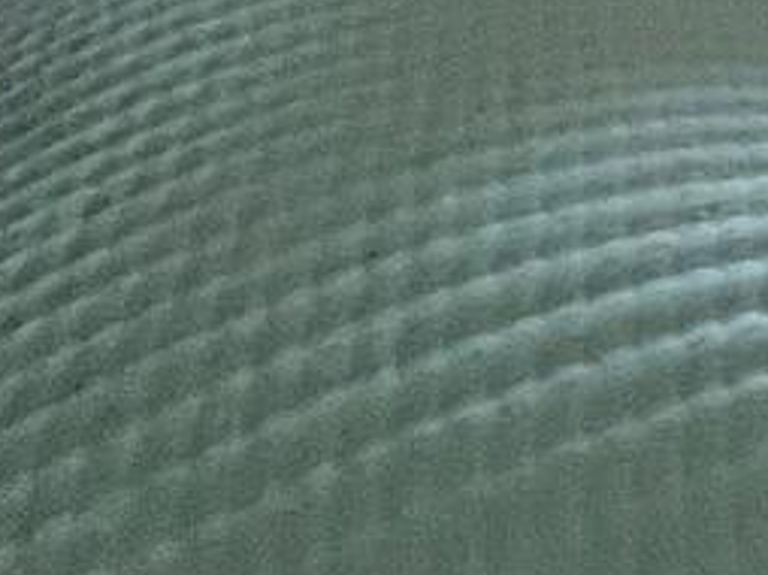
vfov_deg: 13.2
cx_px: 1793
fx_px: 1818
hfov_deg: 15.2
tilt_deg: -9.9
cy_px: -817
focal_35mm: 82
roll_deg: +2.5
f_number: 1.8
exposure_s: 1/60
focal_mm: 1.57
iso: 320
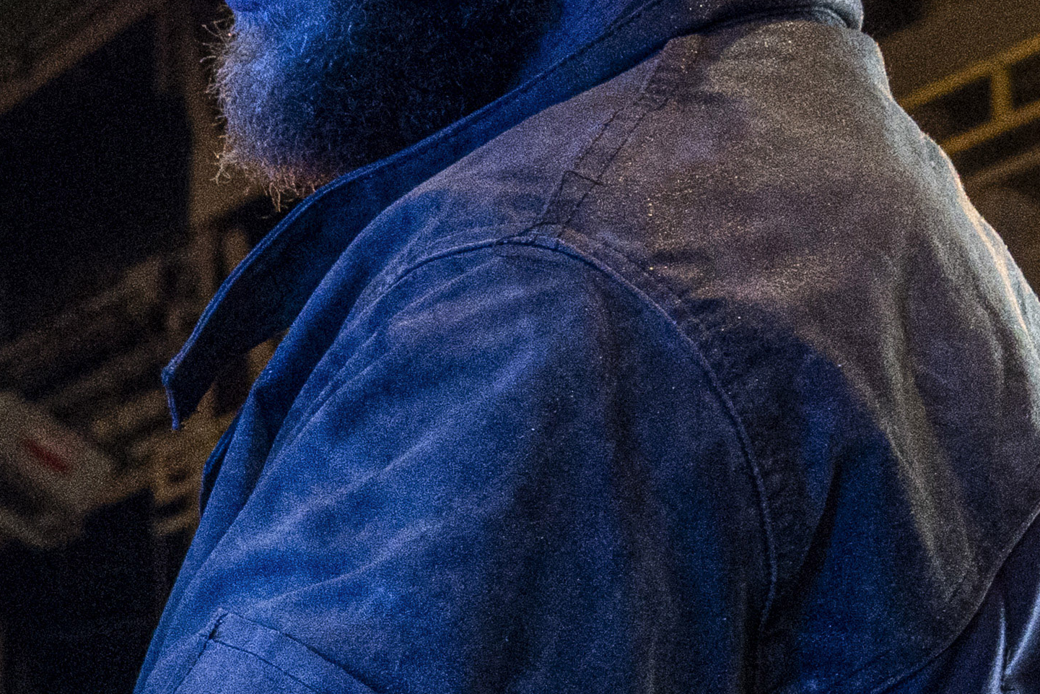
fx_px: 6125
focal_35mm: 212
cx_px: -1534
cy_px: 1532
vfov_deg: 6.2
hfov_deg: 8.7
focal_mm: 37
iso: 1600
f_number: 8
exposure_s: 1/40
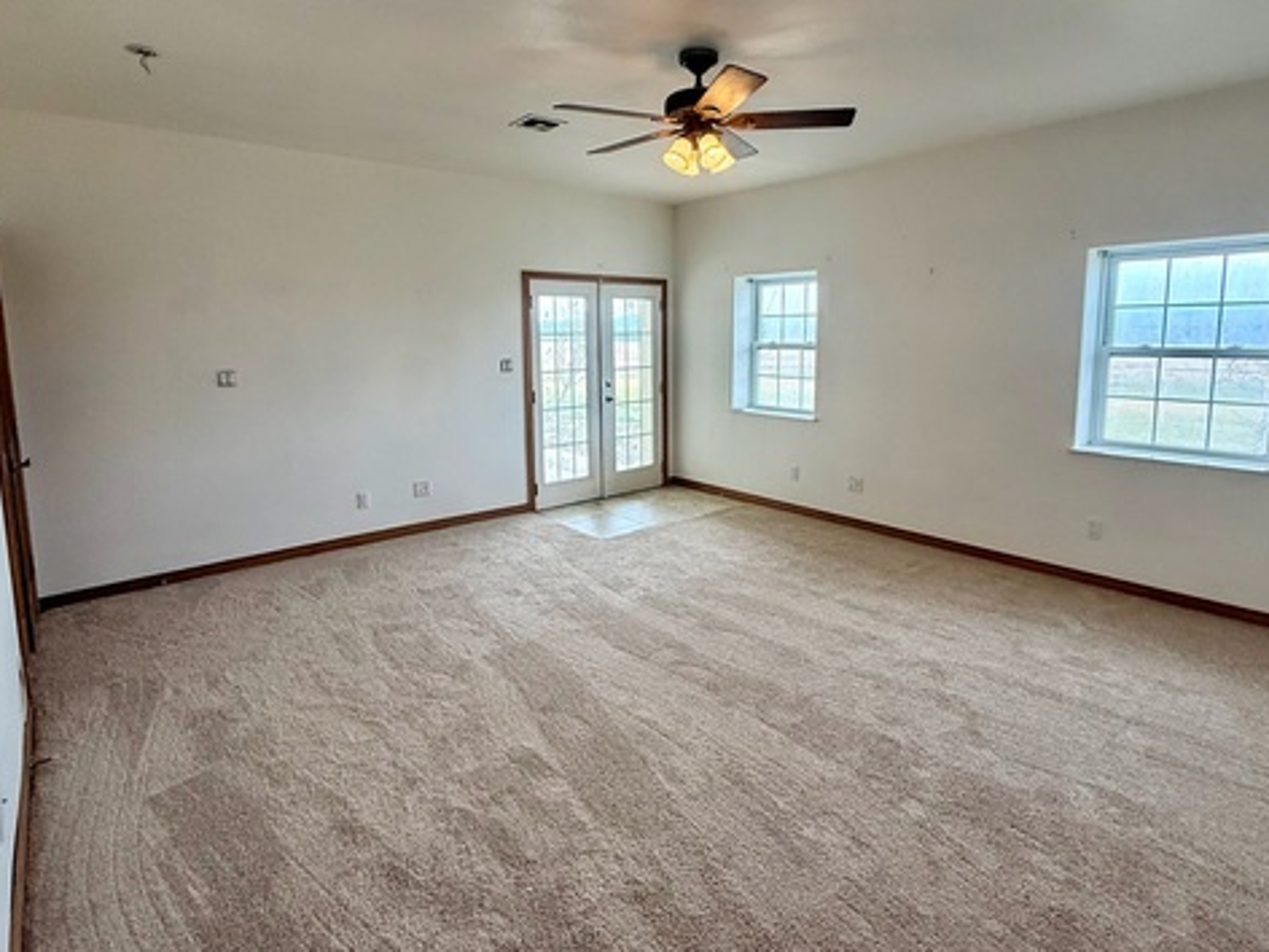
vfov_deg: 68.4
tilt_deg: -6.5
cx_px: 651
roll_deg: +0.7
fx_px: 697
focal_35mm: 19
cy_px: 411
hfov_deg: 84.6
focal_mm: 2.22
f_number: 2.2
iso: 125
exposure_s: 1/120
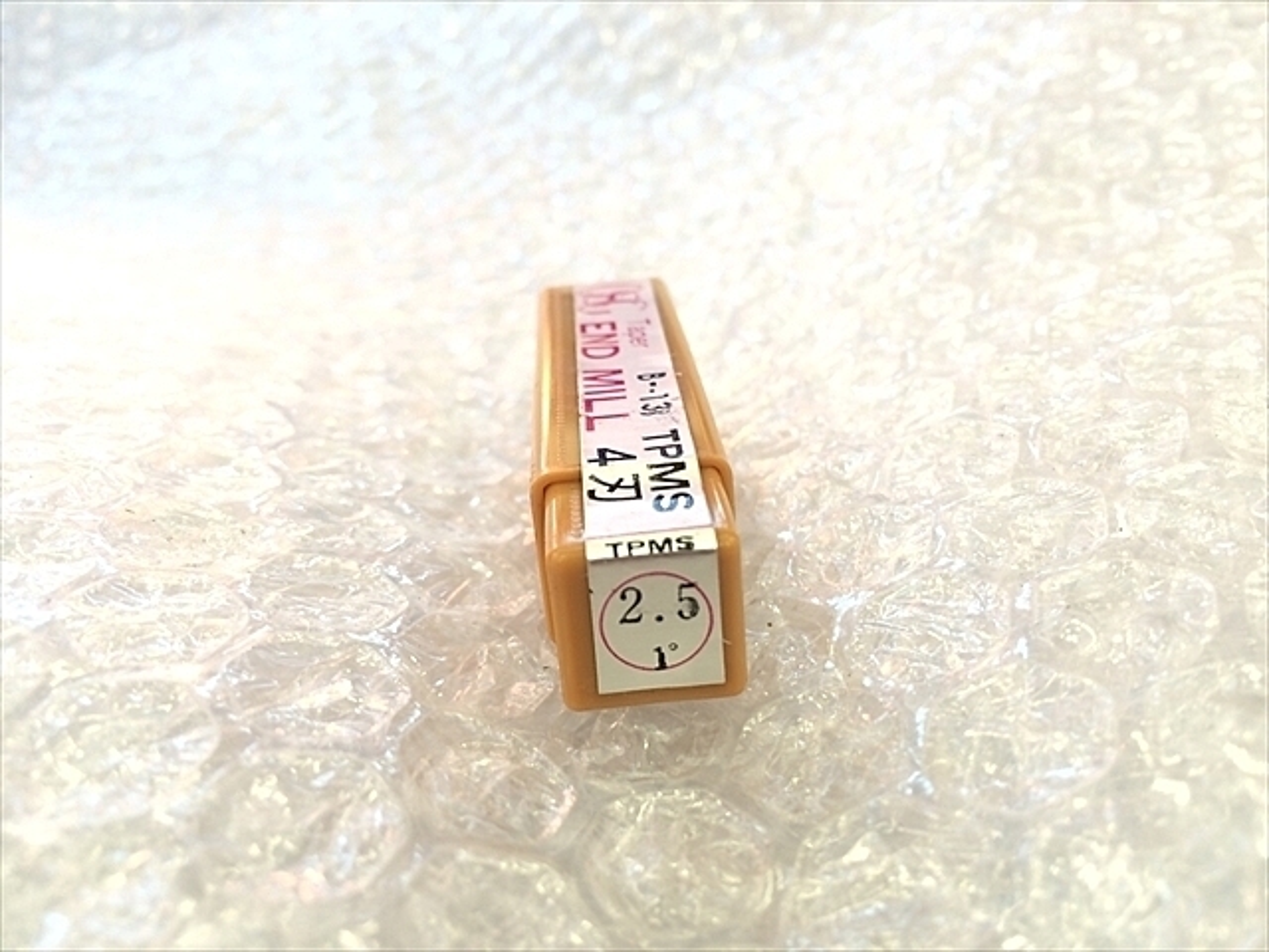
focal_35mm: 29
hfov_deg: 61.7
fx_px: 1063
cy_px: 476
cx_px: 634
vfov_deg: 48.2
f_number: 2.2
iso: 40
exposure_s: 1/30
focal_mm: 4.15
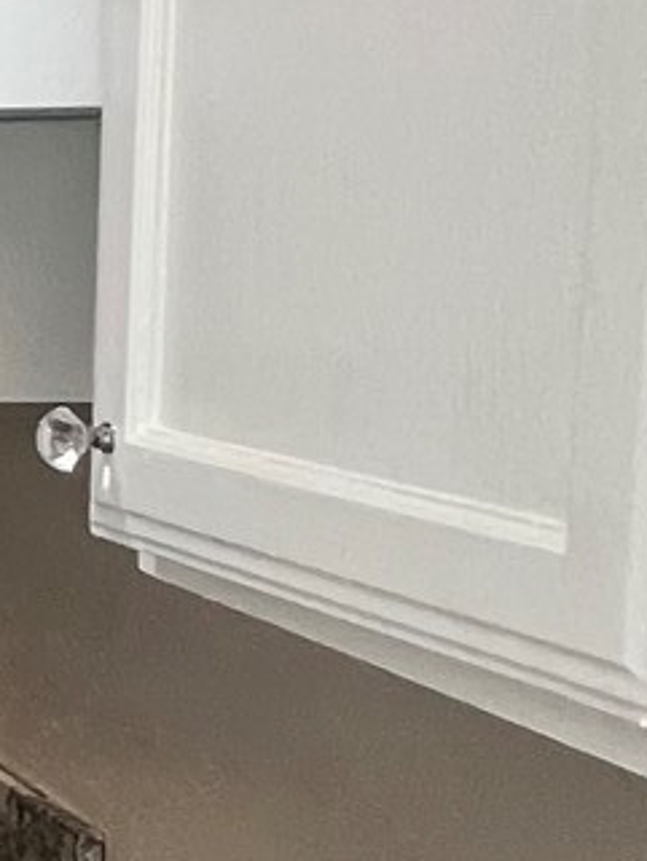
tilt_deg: -5.2
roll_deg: -0.7
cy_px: 416
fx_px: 2067
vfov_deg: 23.5
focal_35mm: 83
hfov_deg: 11.2
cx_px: -1294
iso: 200
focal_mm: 1.57
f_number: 1.8
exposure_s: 1/120
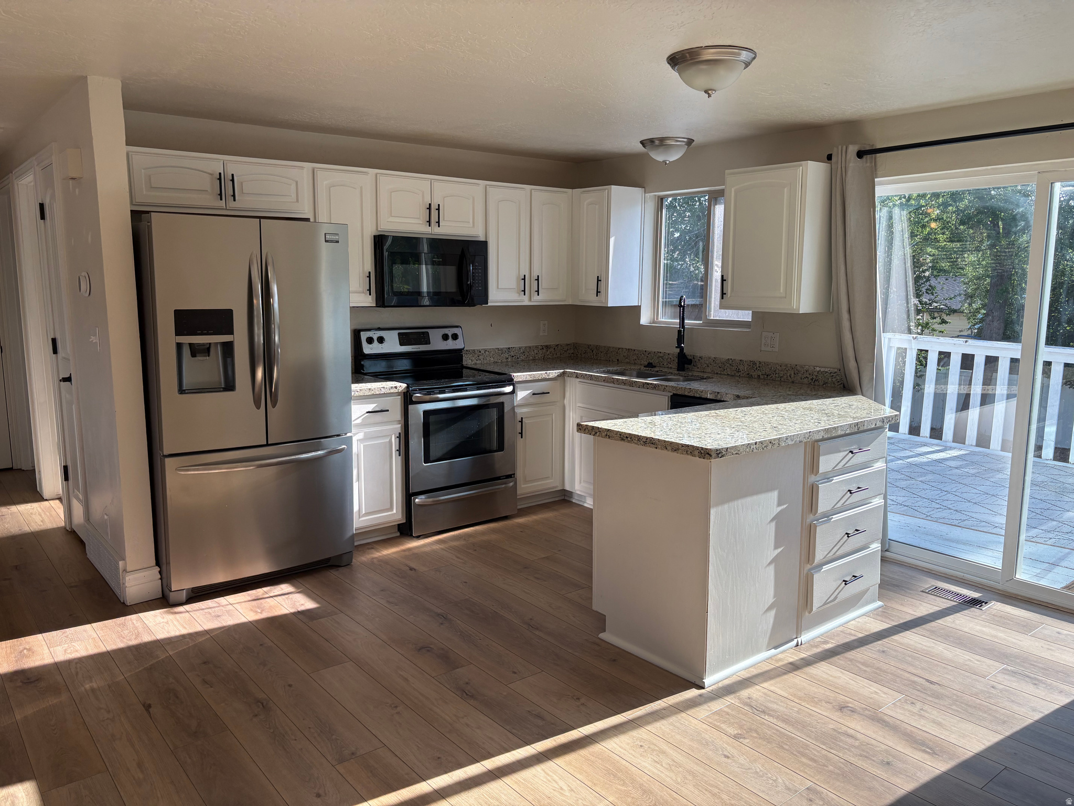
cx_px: 537
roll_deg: +0.4
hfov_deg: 67.3
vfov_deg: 53.1
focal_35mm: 26
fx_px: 807
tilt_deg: -8.5
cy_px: 403
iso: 50
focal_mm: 5.96
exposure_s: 1/453
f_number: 1.6
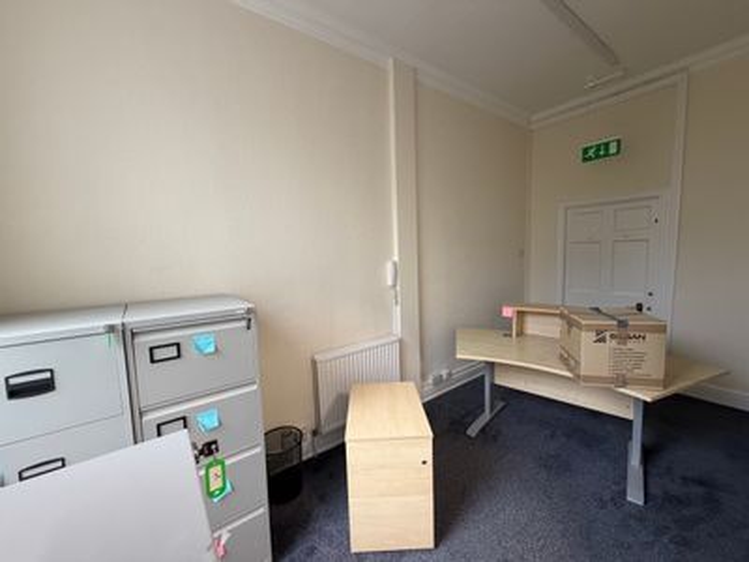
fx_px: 303
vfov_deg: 85.7
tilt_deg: -5.9
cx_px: 374
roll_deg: +2.1
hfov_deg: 102.1
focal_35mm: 14
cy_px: 281
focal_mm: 2.22
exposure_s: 1/50
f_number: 2.2
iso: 250
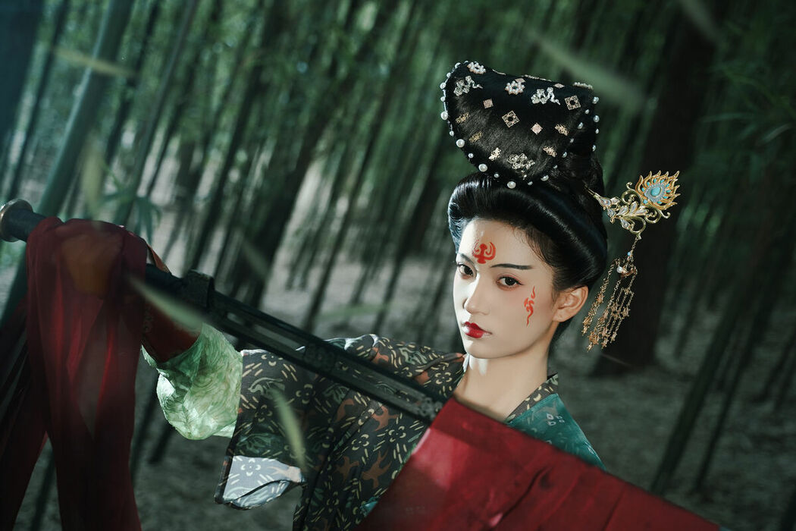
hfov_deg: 39.6
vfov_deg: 27.0
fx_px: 1105
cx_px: 398
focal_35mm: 50
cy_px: 266
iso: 1250
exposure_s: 1/125
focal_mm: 50
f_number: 3.5
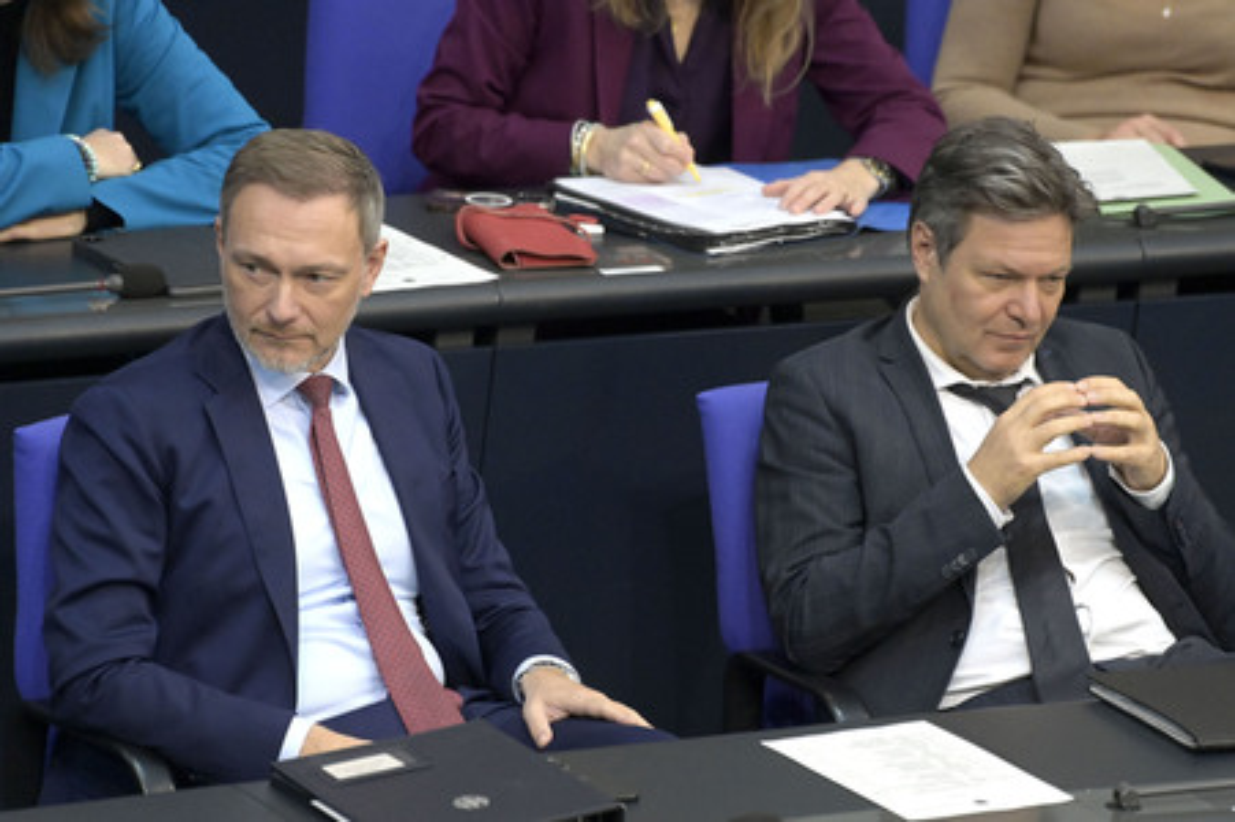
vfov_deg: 3.5
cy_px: 411
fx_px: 13369
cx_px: 618
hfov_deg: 5.3
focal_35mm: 390
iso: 10000
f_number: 5.6
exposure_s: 1/400
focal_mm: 390
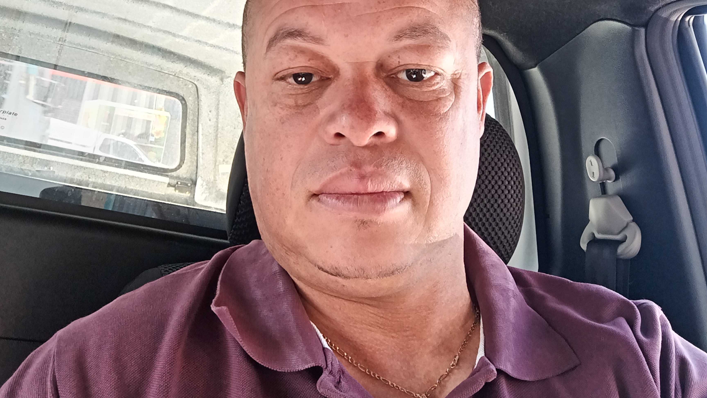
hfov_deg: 56.6
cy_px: 95
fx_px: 656
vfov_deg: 33.0
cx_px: 354
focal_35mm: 35
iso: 279
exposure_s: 1/50
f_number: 2.45
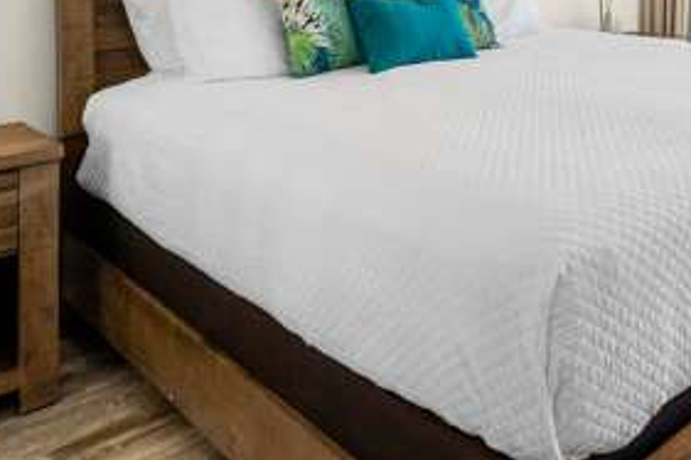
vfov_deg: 29.0
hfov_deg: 44.0
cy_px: -66
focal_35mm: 41
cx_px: 598
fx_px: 786
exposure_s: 1/80
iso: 400
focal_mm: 10
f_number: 9
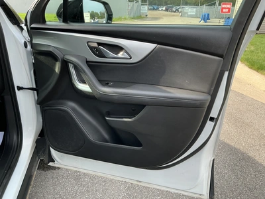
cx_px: 132
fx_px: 214
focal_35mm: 28
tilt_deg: -22.4
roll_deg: -1.0
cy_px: 100
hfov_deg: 63.4
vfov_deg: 49.7
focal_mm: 3
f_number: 1.8
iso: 20
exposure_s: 1/243
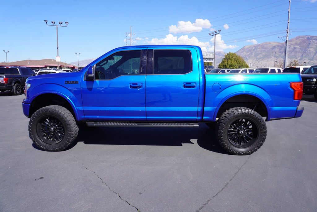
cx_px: 158
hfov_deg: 73.7
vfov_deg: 53.2
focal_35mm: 24
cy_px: 106
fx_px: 211
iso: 100
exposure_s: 1/125
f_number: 9
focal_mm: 16
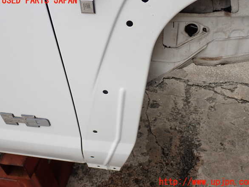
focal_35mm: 37
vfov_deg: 38.7
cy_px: 91
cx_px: 127
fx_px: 266
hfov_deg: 50.1
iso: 100
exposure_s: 1/500
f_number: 3.5
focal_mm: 6.37
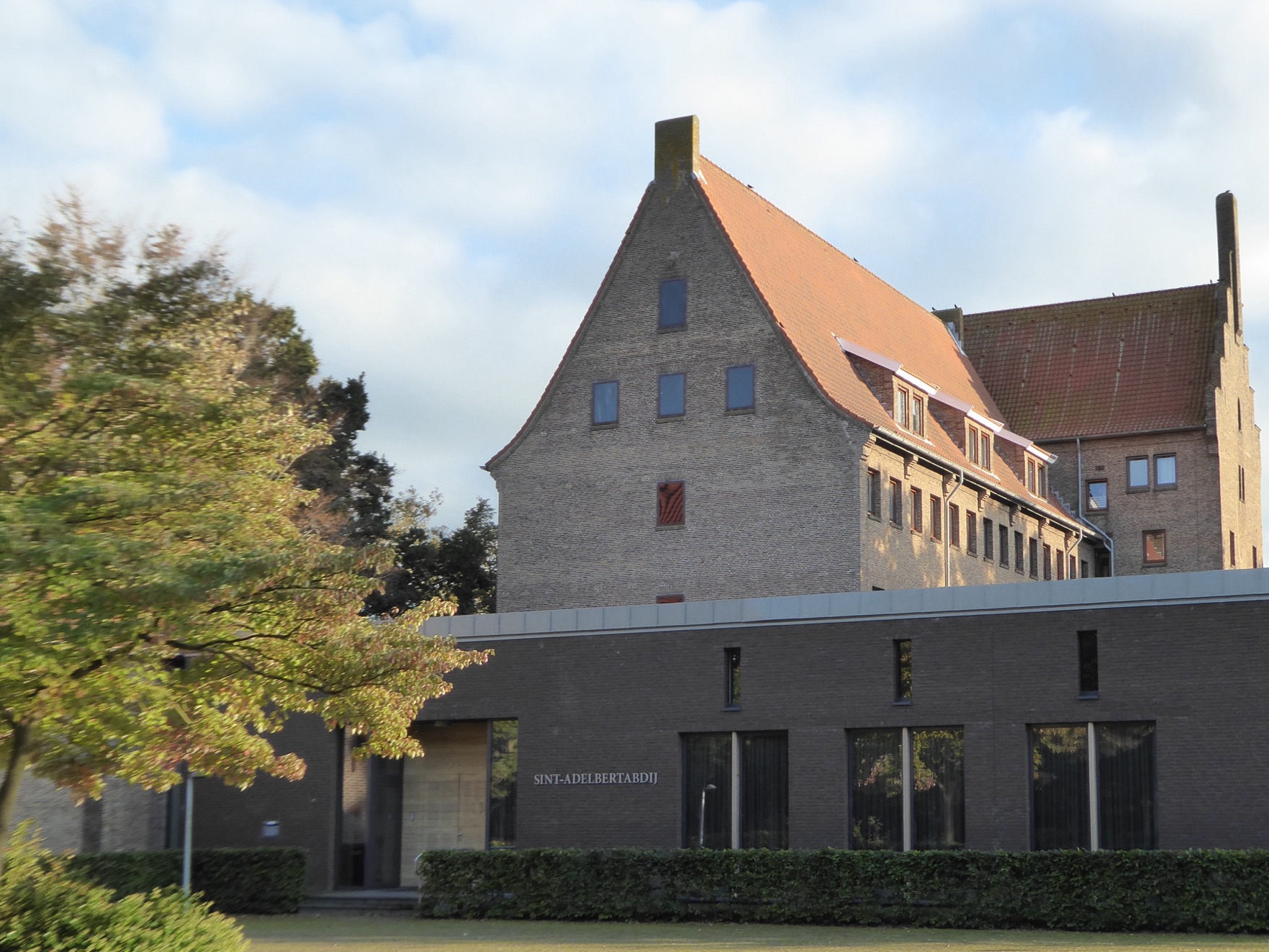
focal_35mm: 49
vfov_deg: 29.6
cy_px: 571
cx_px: 836
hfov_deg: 38.5
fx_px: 1796
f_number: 3.7
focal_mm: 6.3
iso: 200
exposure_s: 1/250
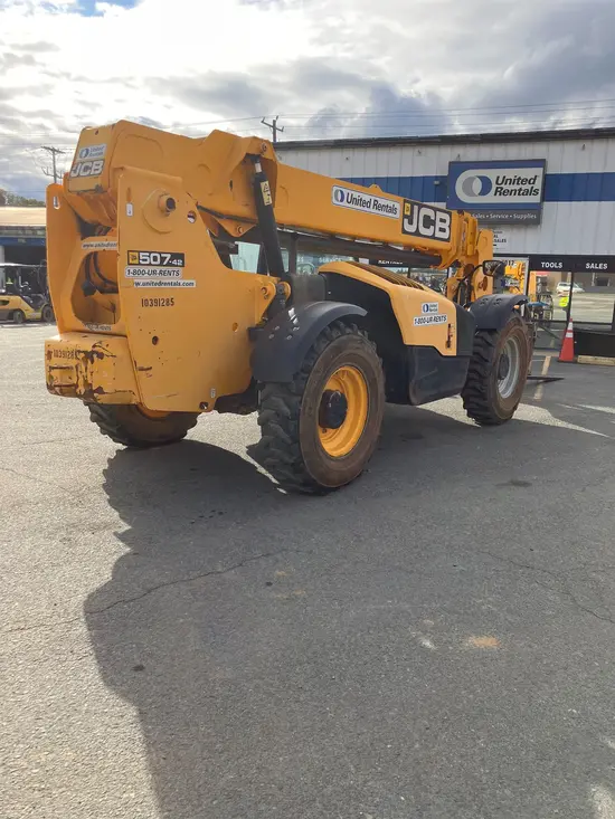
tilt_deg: -9.3
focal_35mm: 28
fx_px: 663
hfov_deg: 49.8
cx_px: 308
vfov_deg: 63.4
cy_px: 410
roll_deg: -1.8
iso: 32
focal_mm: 3.99
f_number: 1.8
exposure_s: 1/1215
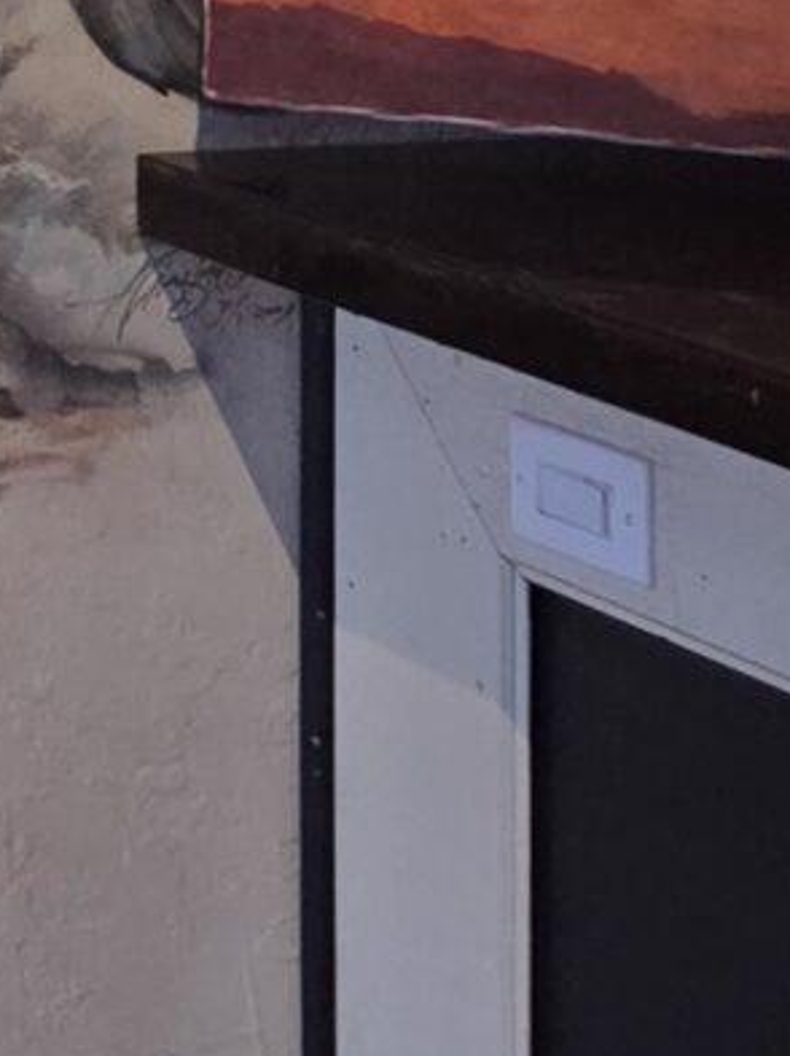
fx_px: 4572
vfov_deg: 12.1
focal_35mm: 150
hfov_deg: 8.2
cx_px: -1653
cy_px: -846
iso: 125
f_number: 1.8
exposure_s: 1/120
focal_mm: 5.4
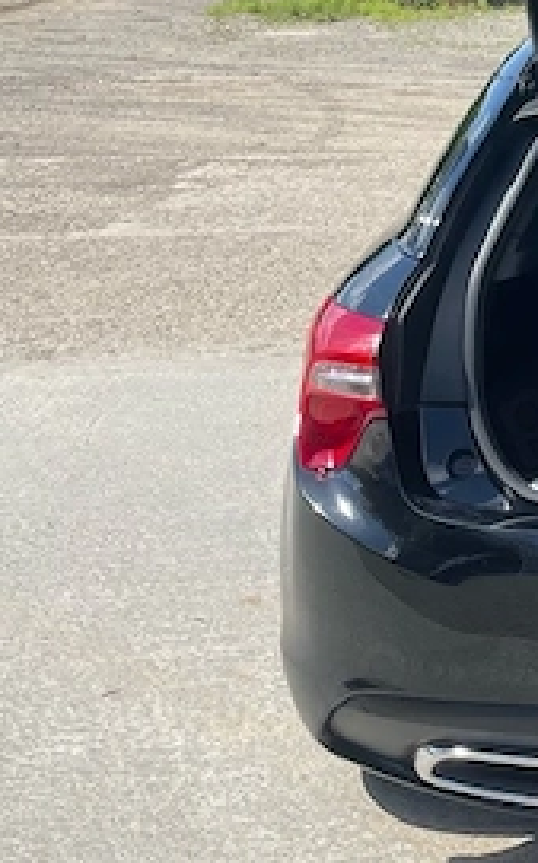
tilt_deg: -15.1
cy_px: 309
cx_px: 825
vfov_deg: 33.3
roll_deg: +0.1
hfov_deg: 18.6
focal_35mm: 61
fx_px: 1433
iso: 32
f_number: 1.6
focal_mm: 4.2
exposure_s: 1/2398
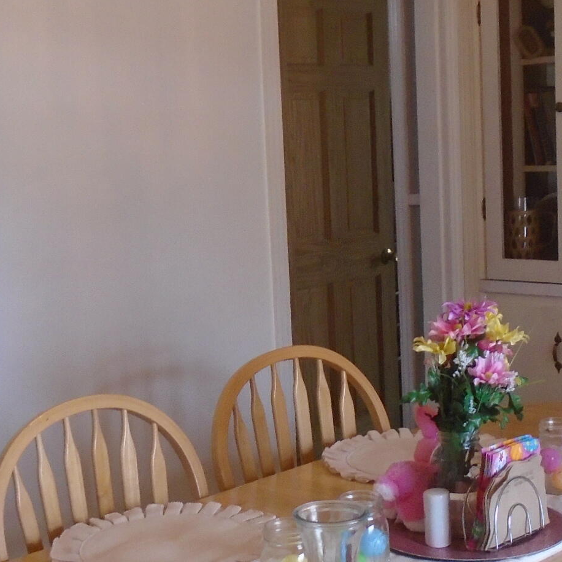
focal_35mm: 65
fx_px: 1194
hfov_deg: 26.5
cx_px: 268
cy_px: 329
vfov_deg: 26.4
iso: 320
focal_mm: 4.6
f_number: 3.2
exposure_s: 1/40
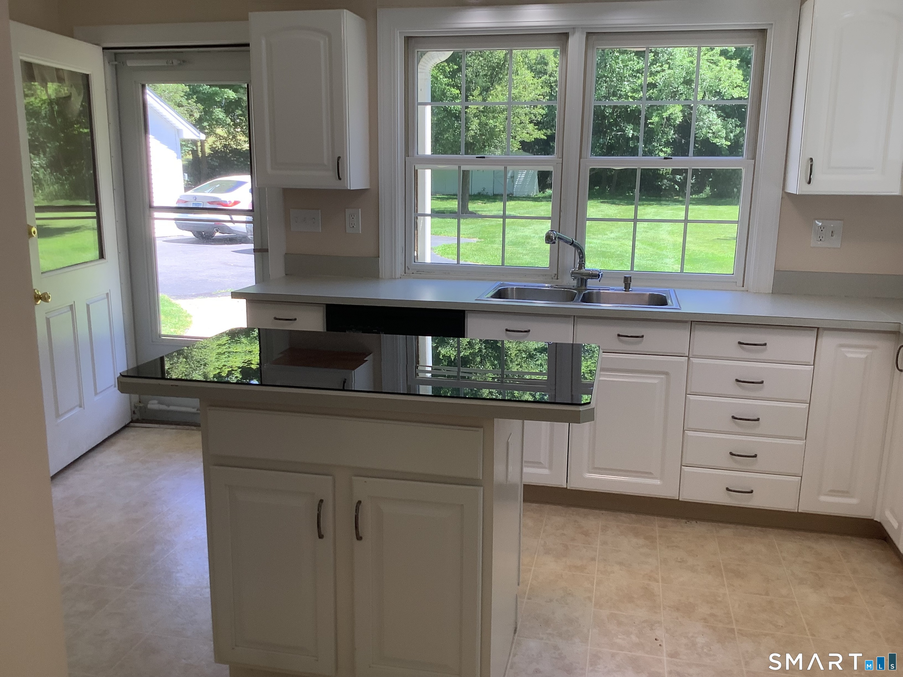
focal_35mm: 31
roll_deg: +0.8
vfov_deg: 45.4
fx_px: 809
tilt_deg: -11.2
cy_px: 338
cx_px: 452
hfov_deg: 58.4
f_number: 2.4
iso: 64
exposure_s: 1/120
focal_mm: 3.3
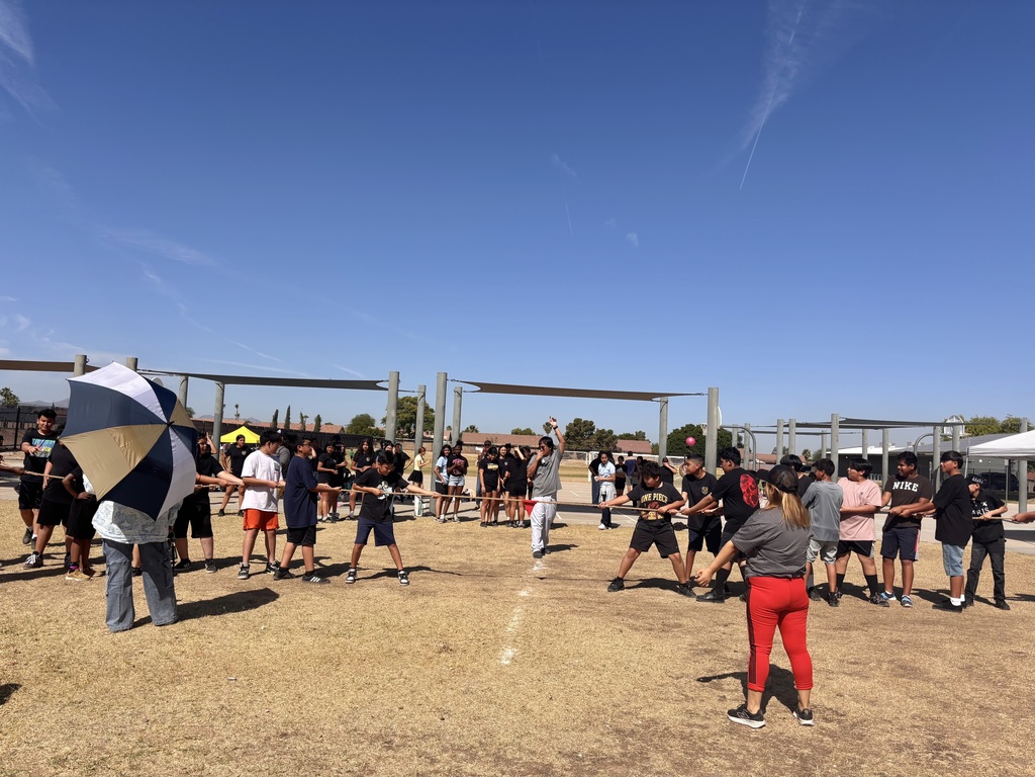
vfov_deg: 53.1
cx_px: 518
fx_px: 777
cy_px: 388
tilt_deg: +3.2
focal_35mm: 26
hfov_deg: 67.3
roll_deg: -2.1
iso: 50
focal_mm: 5.96
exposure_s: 1/5348
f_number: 1.6
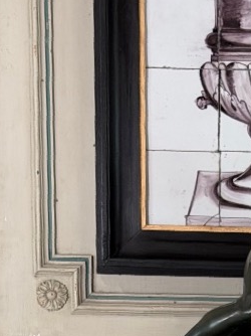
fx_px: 1617
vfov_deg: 11.3
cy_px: 540
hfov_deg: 8.8
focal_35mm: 167
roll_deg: +0.6
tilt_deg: -6.6
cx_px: 307
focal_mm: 6.76
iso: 125
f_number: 1.78
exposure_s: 1/50
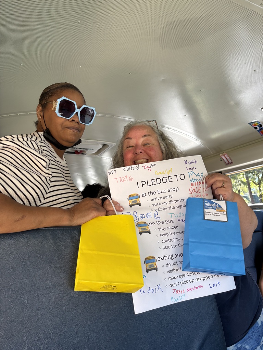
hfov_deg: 53.1
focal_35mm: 26
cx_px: 132
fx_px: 263
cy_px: 175
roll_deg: +2.8
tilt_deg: +7.7
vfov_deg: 67.3
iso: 40
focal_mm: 5.96
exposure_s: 1/121
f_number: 1.6
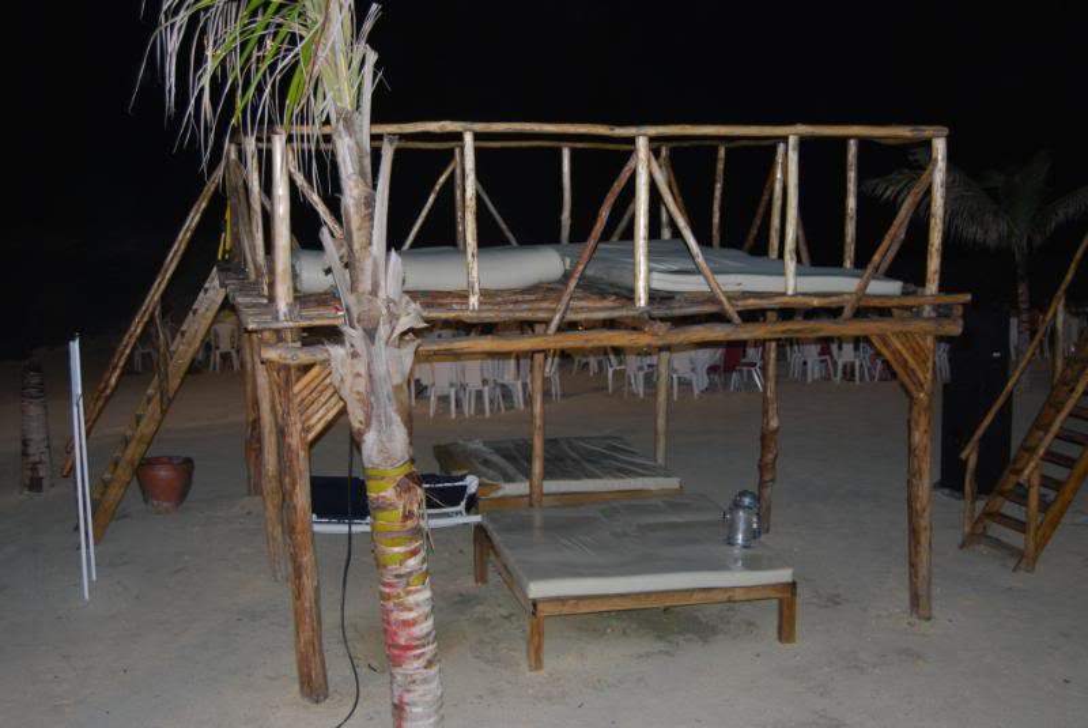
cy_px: 364
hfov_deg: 49.5
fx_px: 1180
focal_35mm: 39
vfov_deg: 34.3
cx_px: 544
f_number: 4
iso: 500
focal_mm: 26
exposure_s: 1/60
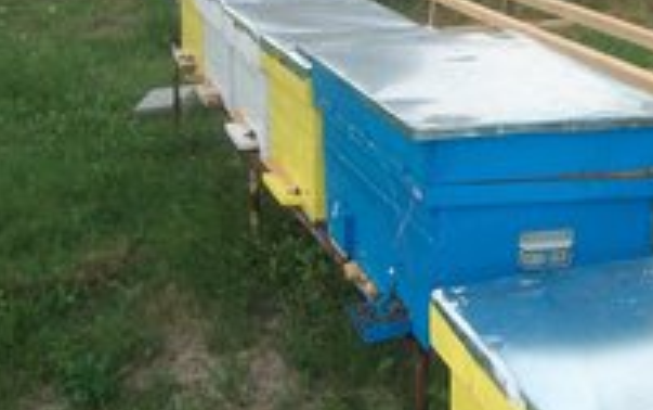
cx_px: 556
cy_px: 223
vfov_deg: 22.0
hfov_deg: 33.2
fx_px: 1051
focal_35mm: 59
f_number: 2.9
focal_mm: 5.7
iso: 80
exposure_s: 1/160
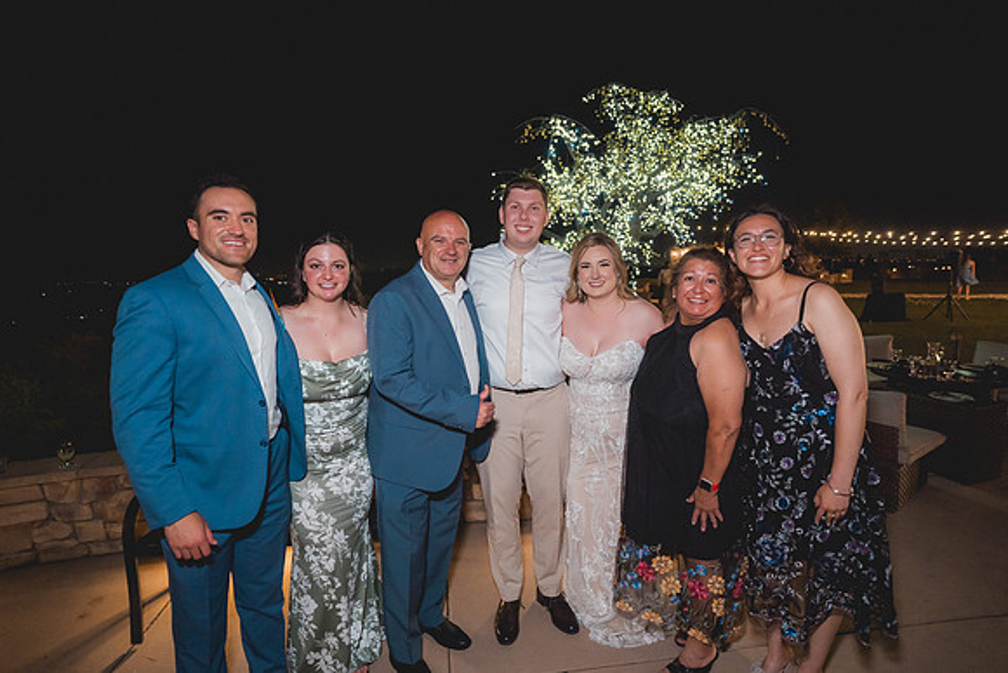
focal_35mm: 18
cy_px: 336
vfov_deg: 67.4
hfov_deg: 90.0
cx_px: 504
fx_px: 504
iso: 1600
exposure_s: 1/80
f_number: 2.8
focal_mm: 18
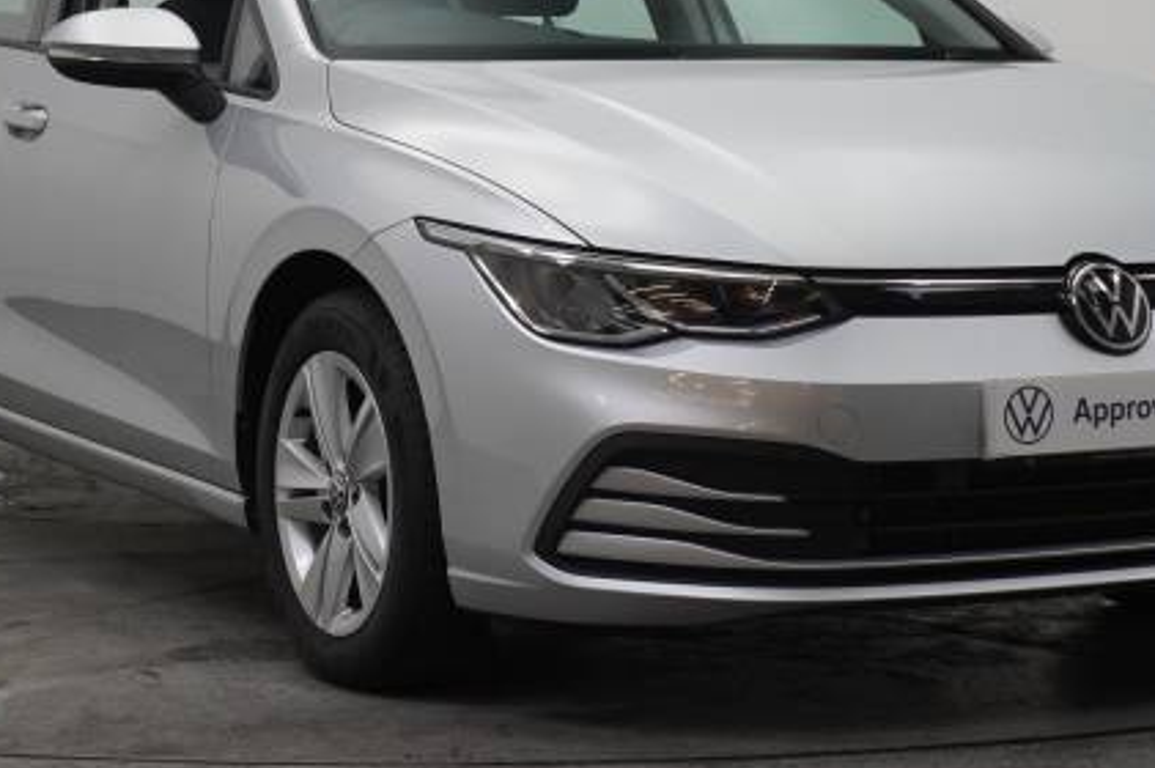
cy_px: 299
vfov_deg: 13.0
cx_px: 623
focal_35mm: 105
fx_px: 3366
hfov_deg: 19.5
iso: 1600
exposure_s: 1/200
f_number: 5.6
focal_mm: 46
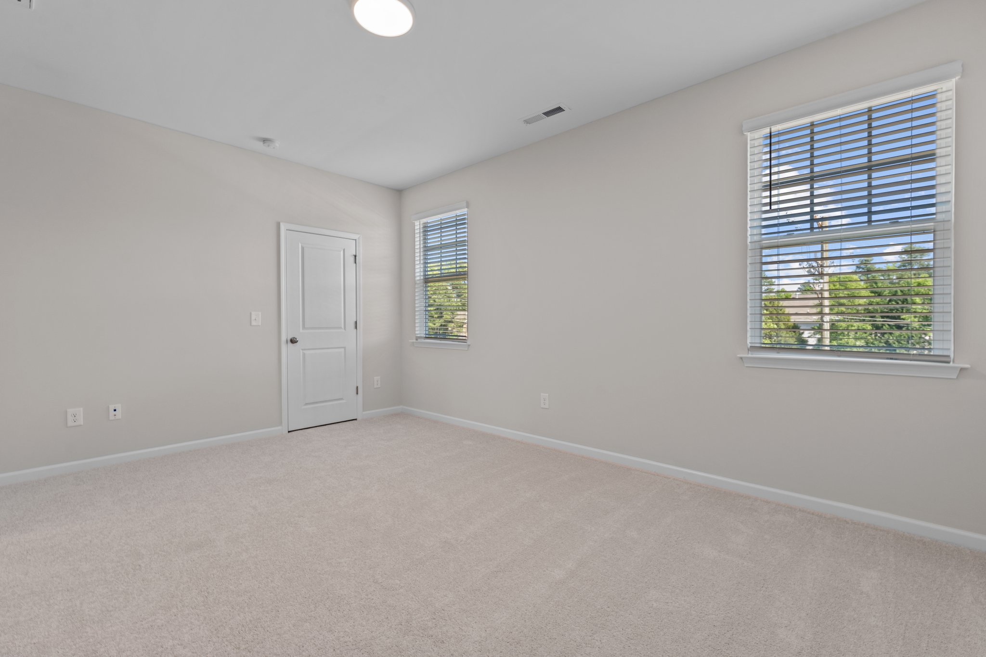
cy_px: 328
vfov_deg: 77.3
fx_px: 411
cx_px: 493
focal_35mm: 15
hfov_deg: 100.4
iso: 400
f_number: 7.1
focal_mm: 15
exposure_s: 1/13
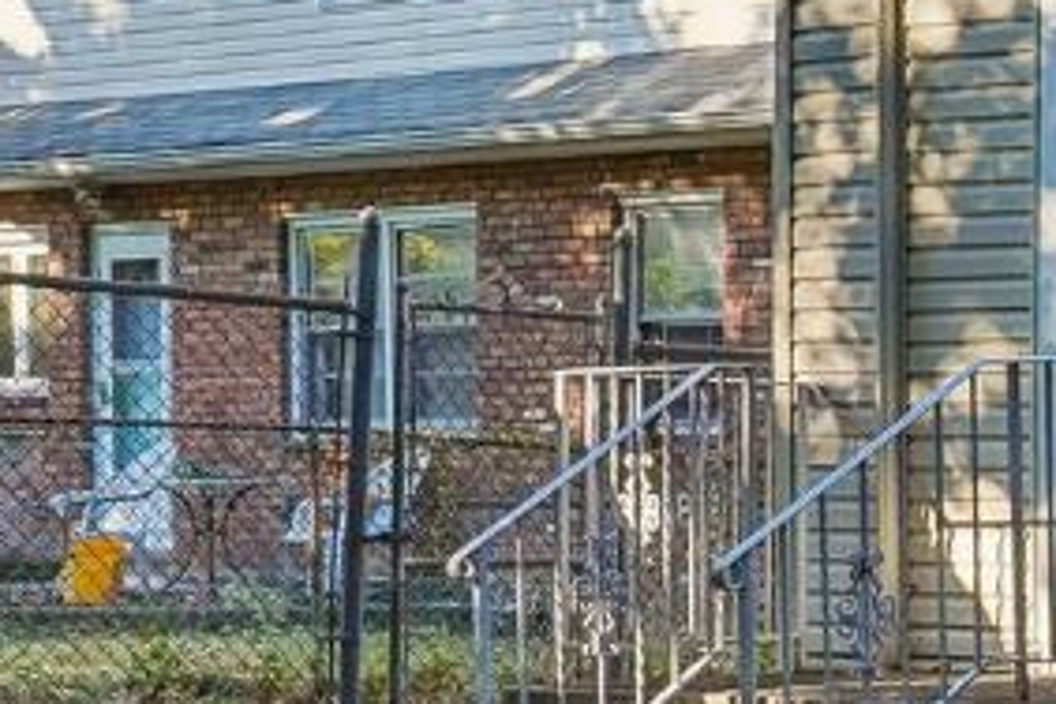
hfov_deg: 14.3
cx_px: 2464
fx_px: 2962
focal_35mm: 101
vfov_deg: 13.6
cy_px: 380
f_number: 8
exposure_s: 1/80
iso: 200
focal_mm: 19
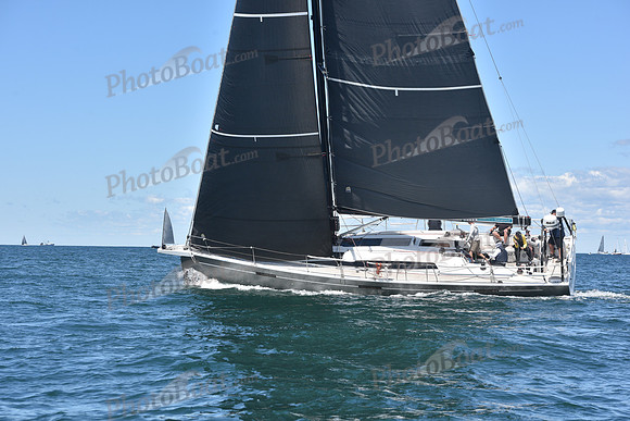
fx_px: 1435
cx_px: 315
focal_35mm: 82
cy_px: 210
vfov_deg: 16.7
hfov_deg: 24.8
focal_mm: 82
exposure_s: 1/800
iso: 250
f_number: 9
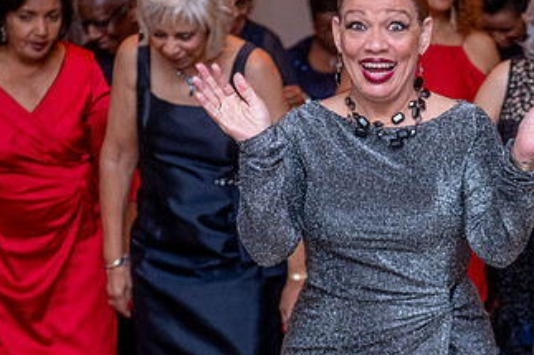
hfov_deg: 13.2
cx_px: 380
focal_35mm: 155
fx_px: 2298
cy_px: 216
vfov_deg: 8.8
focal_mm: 55
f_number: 3.2
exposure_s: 1/60
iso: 1000
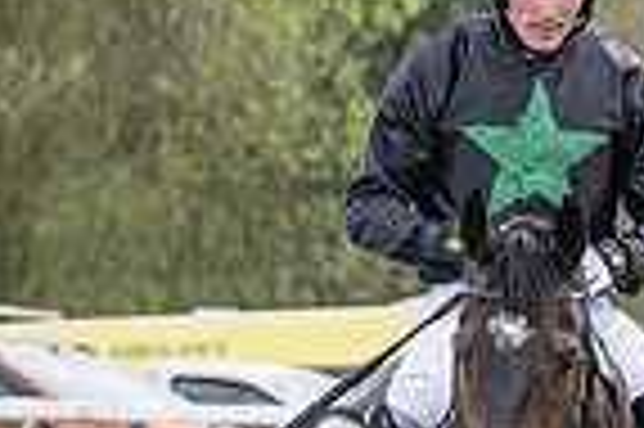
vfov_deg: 1.6
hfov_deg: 2.4
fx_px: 15260
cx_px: 850
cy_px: 639
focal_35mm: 854
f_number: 4
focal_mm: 93
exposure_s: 1/800
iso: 200
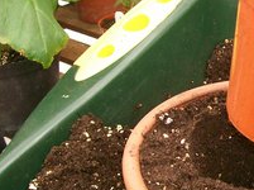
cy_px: 106
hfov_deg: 23.8
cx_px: 249
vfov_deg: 18.6
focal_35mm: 79
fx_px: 579
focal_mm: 6
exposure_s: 1/64
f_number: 2.7
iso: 80
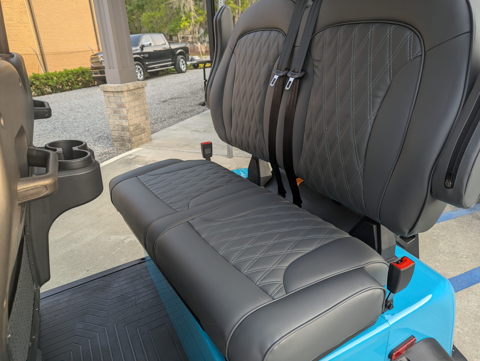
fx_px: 333
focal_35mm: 24
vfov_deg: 56.9
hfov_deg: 71.5
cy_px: 180
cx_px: 240
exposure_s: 1/299
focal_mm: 6.81
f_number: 1.85
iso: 44
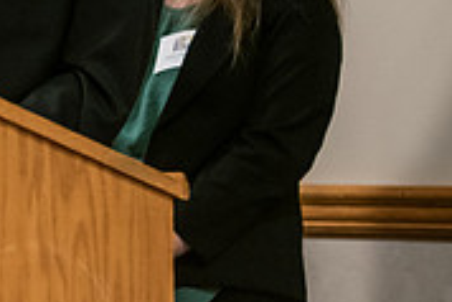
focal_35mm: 319
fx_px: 4008
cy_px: -42
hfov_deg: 6.4
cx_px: -188
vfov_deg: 4.3
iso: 2000
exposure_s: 1/200
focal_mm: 98
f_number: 3.2
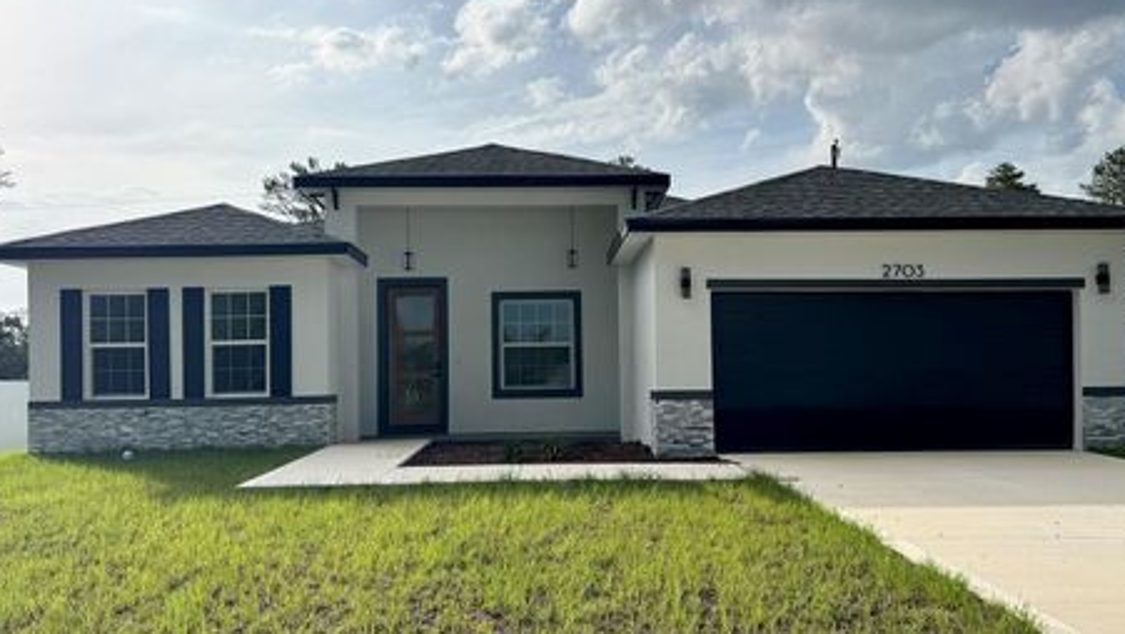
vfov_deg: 39.6
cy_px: 193
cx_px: 569
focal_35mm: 29
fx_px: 865
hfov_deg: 66.0
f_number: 1.78
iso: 80
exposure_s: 1/7092
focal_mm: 6.76
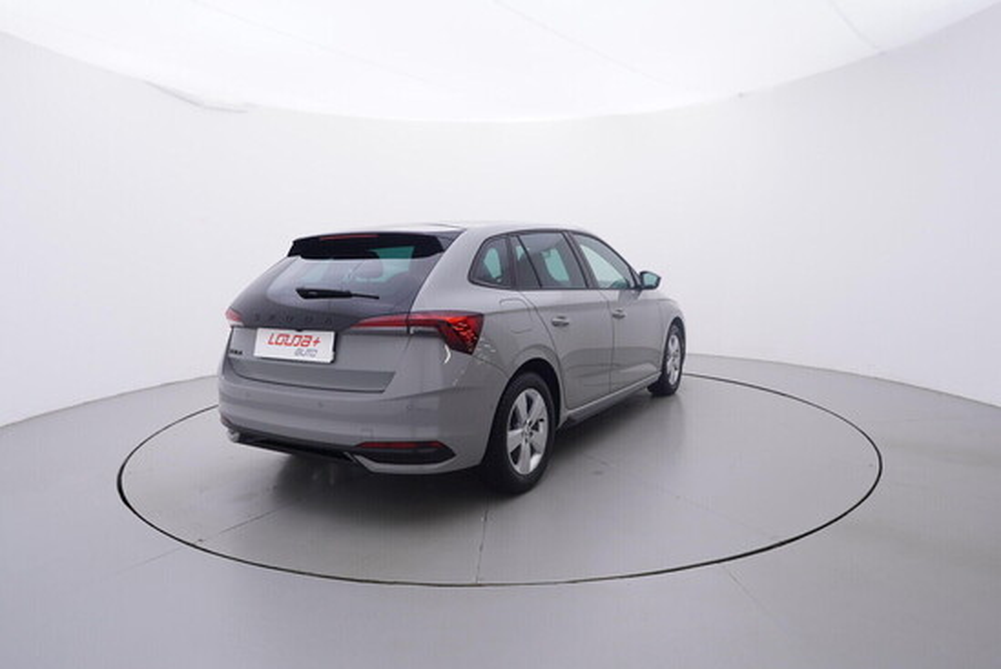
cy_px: 334
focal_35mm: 22
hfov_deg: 77.3
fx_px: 626
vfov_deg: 56.2
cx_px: 500
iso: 200
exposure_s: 1/80
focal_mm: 15
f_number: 5
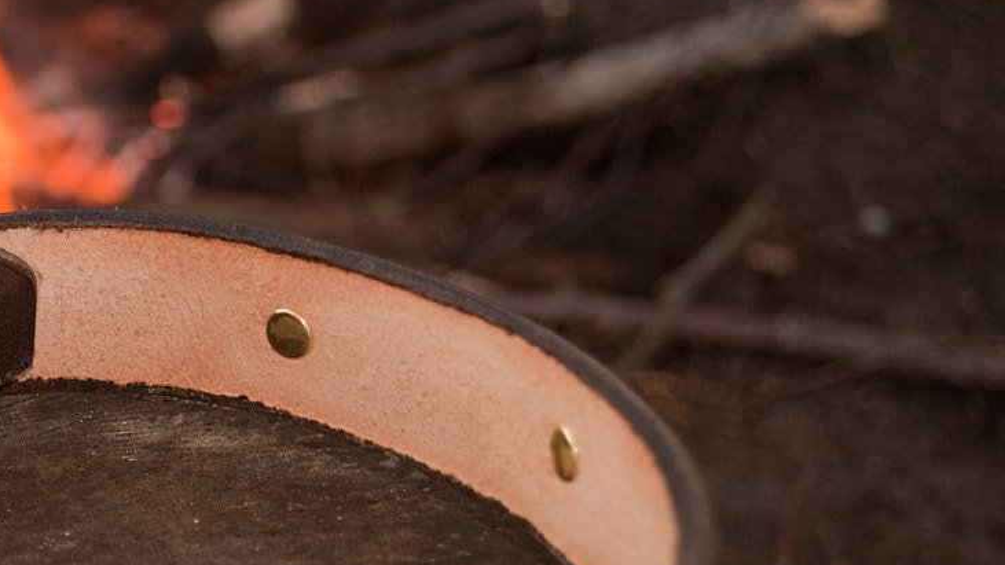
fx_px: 3118
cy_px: 500
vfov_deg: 10.3
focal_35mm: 117
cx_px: -93
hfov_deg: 17.7
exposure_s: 1/50
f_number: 5
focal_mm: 34
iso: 100
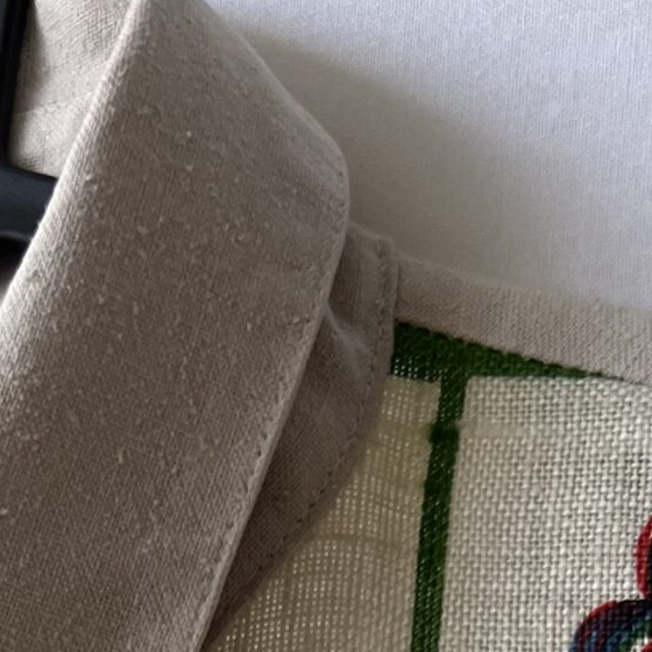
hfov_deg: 16.5
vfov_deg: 13.6
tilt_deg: -5.5
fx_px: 2238
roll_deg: -0.5
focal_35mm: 105
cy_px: 1396
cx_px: 227
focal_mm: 5.7
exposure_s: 1/121
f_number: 1.5
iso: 100
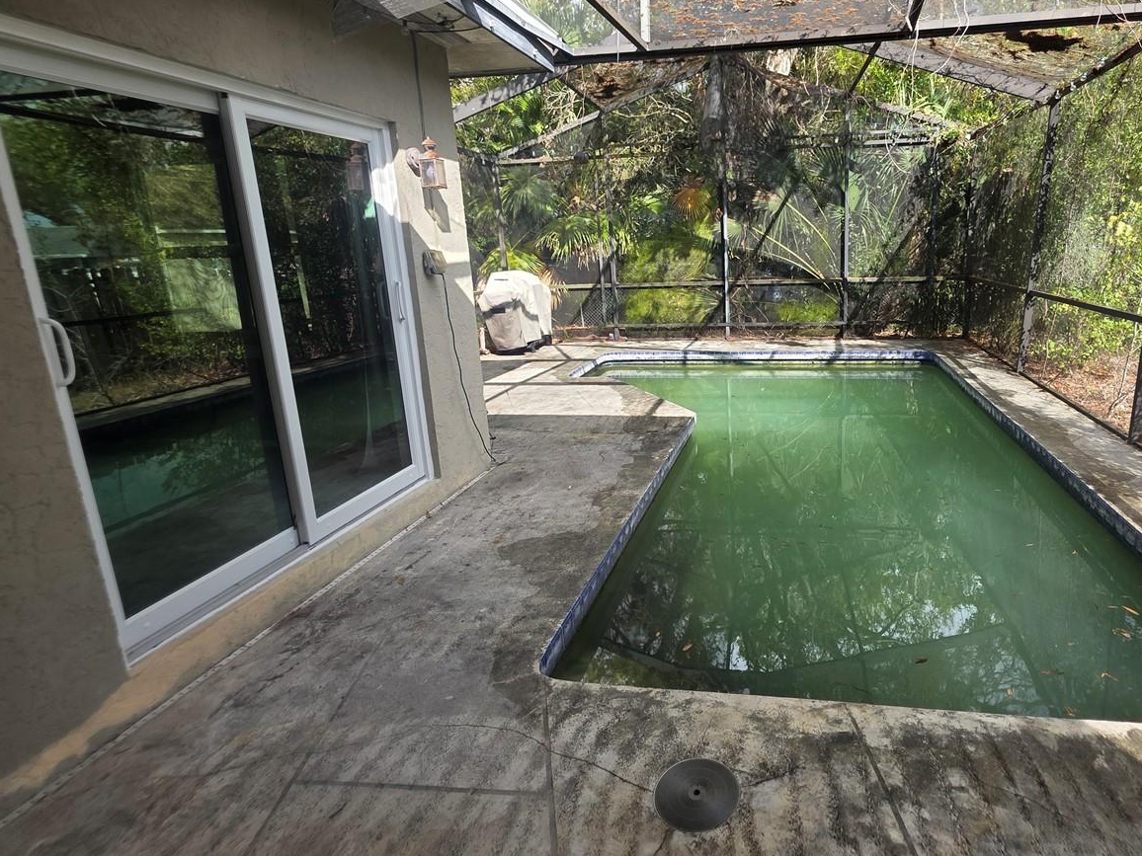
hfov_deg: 85.8
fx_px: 594
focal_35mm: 18
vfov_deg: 71.3
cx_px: 724
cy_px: 375
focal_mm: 2.2
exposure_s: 1/487
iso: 40
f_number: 1.9
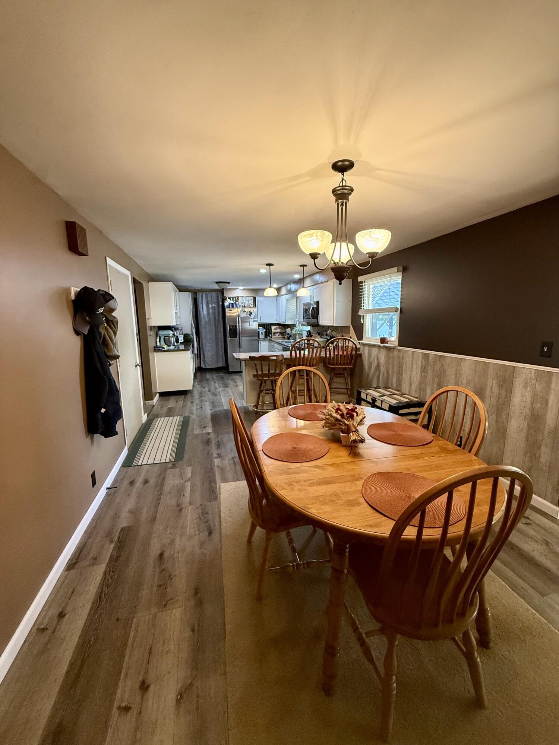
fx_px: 301
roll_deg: +0.6
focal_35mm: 14
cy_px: 372
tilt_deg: -9.8
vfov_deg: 102.1
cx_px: 280
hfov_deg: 85.7
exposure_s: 1/60
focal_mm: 2.22
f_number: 2.2
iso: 400
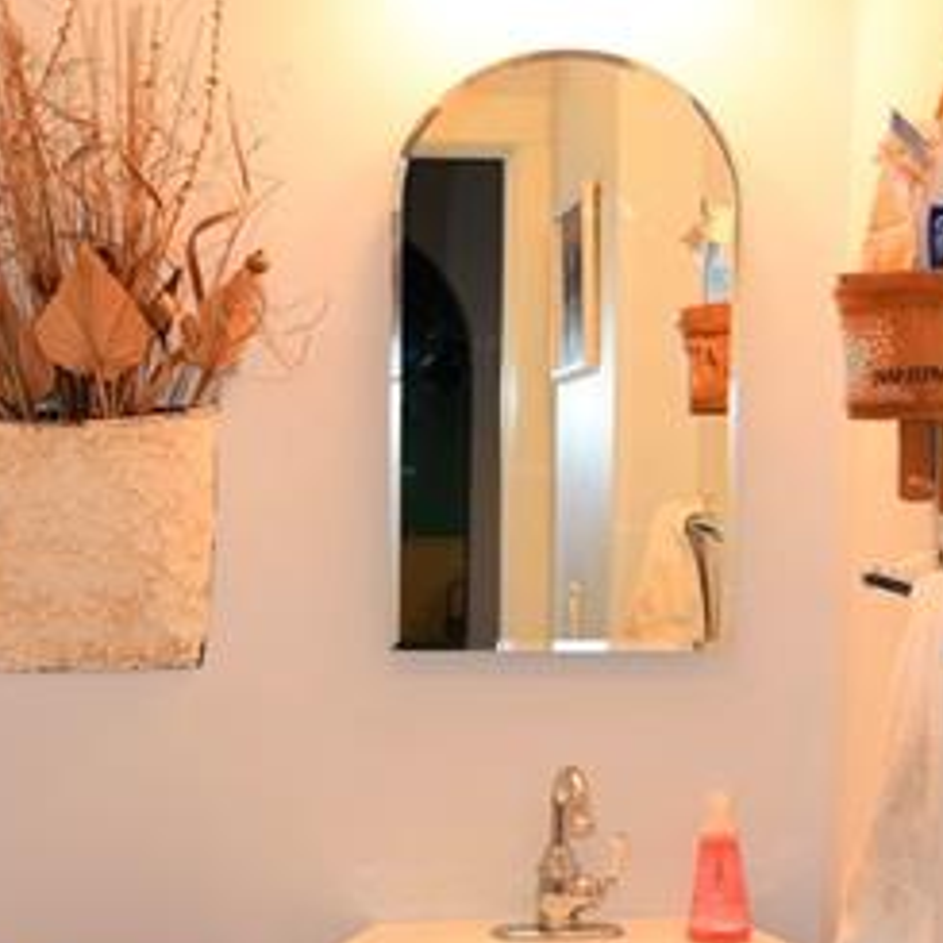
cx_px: 323
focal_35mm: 72
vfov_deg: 23.1
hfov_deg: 23.9
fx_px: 2219
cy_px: 920
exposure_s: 1/80
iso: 800
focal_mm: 18
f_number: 4.5
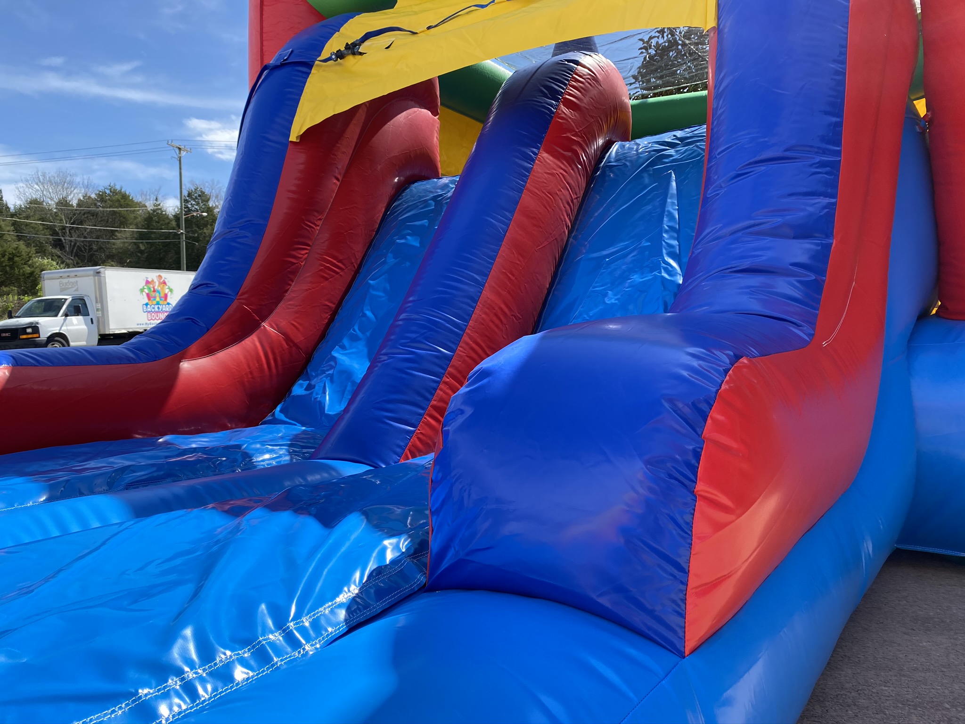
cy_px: 362
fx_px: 725
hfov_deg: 67.3
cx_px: 482
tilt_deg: +0.8
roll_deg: -0.4
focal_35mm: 26
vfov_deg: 53.1
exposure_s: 1/1125
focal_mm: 4.25
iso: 32
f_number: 1.8
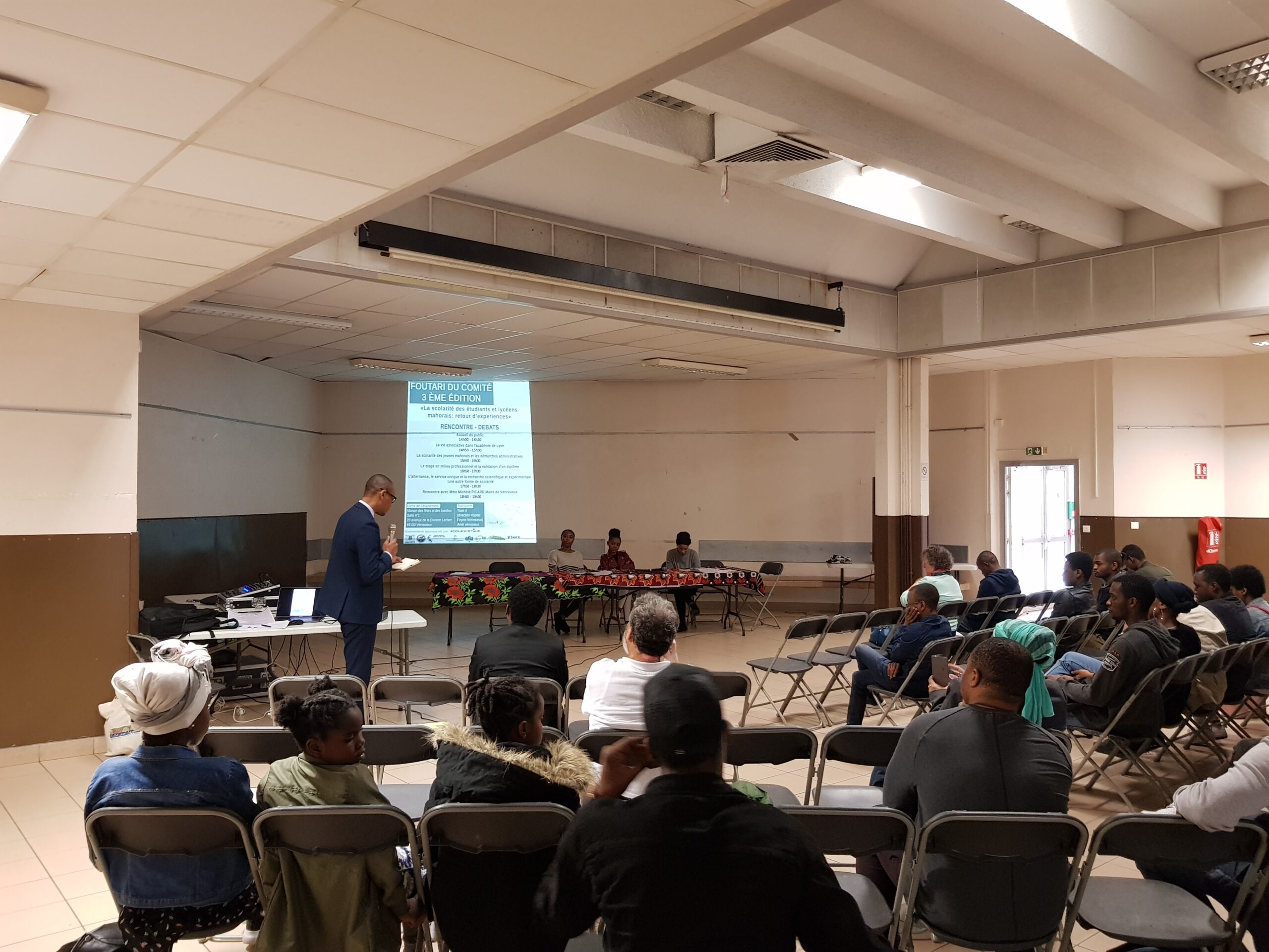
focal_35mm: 26
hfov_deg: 67.3
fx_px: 953
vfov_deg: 53.1
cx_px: 634
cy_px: 476
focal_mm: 4.2
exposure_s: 1/20
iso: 250
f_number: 1.7
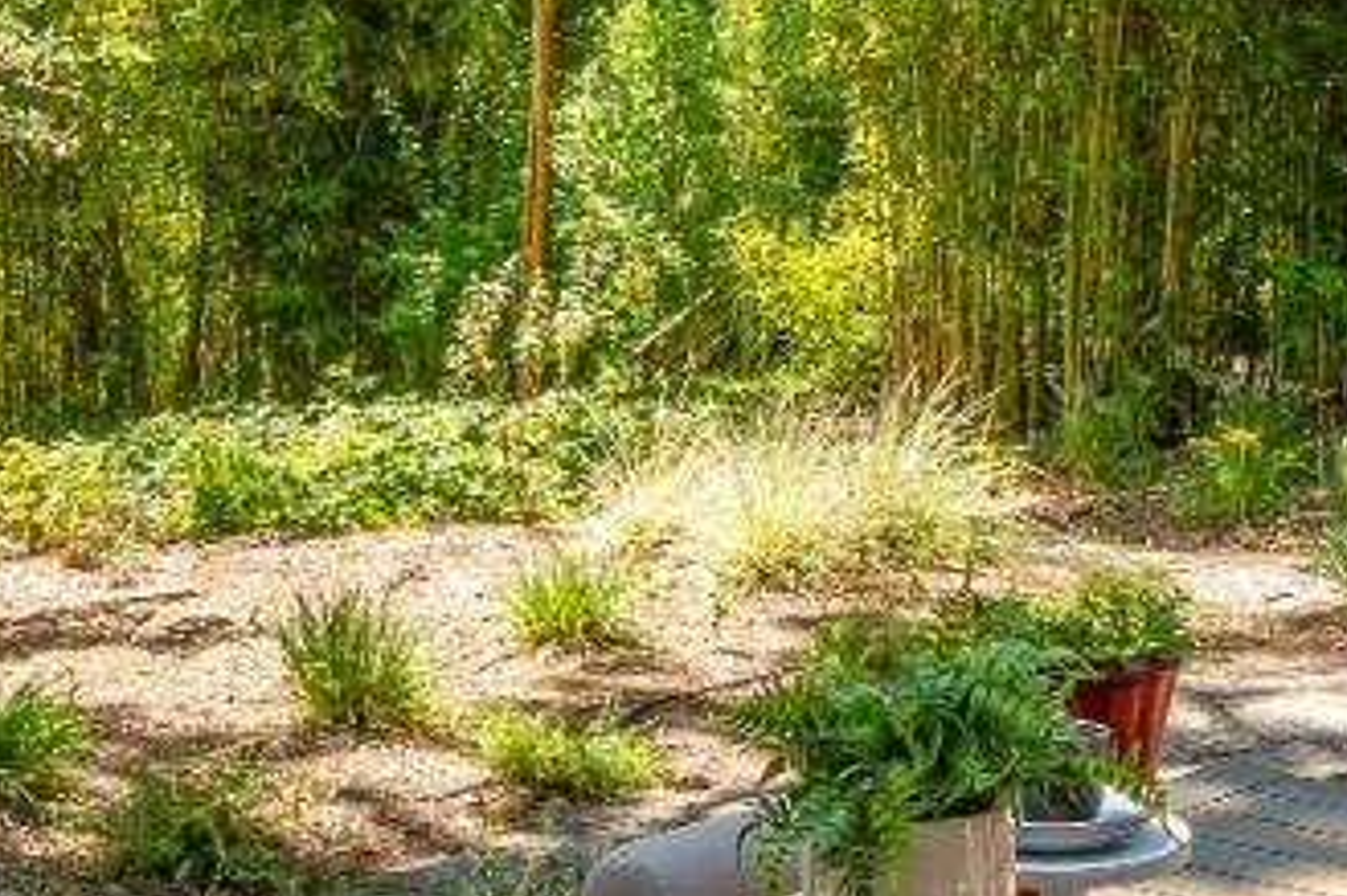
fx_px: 2730
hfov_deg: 27.4
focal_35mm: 73
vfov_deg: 18.5
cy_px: 176
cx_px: 991
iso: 400
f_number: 11
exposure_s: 1/100
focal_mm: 16
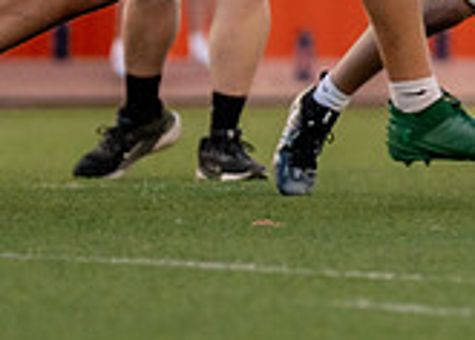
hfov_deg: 1.8
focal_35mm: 1111
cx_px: 733
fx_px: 14994
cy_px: -294
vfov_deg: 1.3
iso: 1250
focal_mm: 200
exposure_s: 1/1000
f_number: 2.8
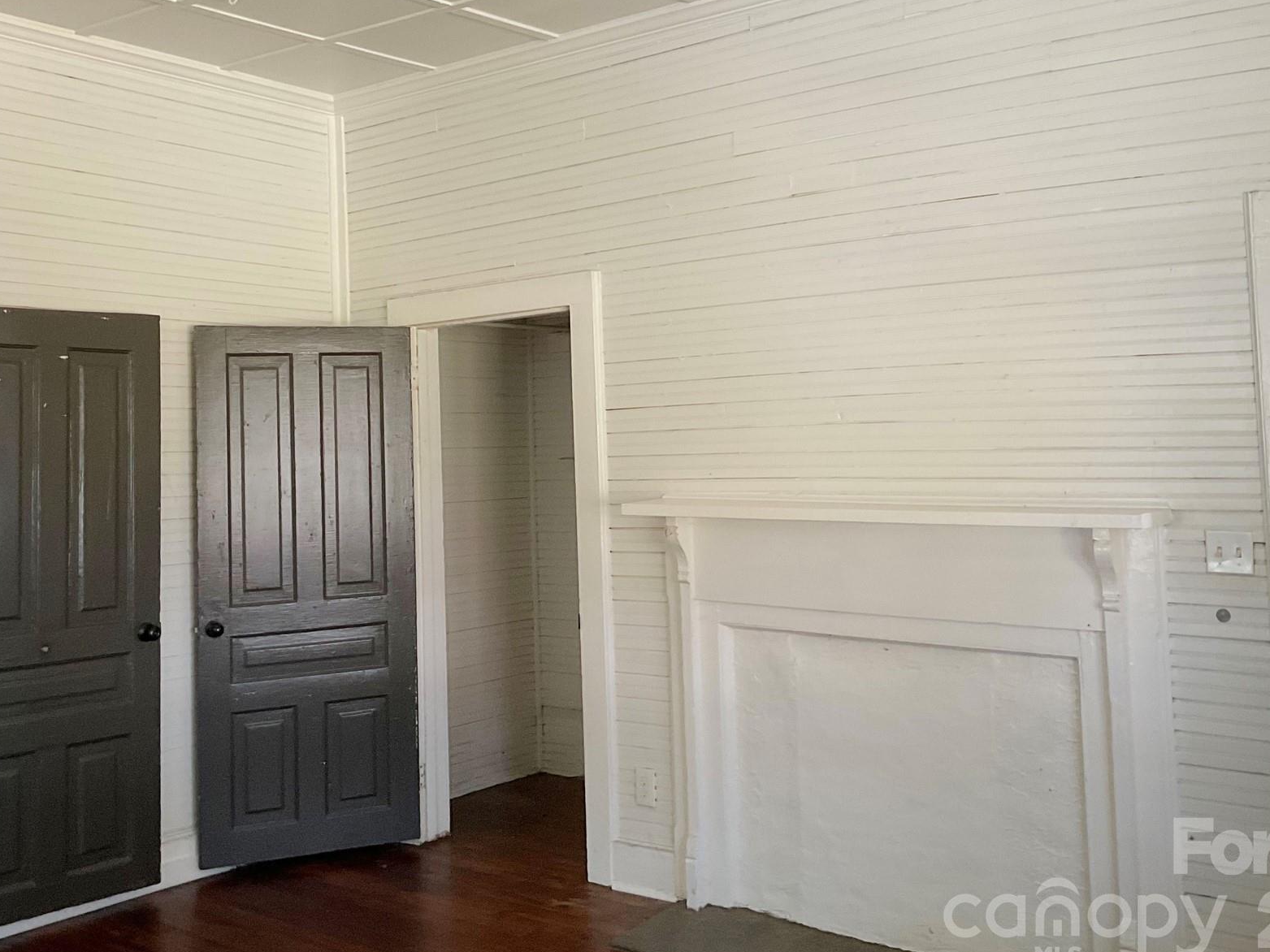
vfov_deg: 37.5
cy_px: 353
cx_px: 600
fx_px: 1394
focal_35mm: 38
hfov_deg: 49.0
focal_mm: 3
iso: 100
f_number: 1.8
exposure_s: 1/60
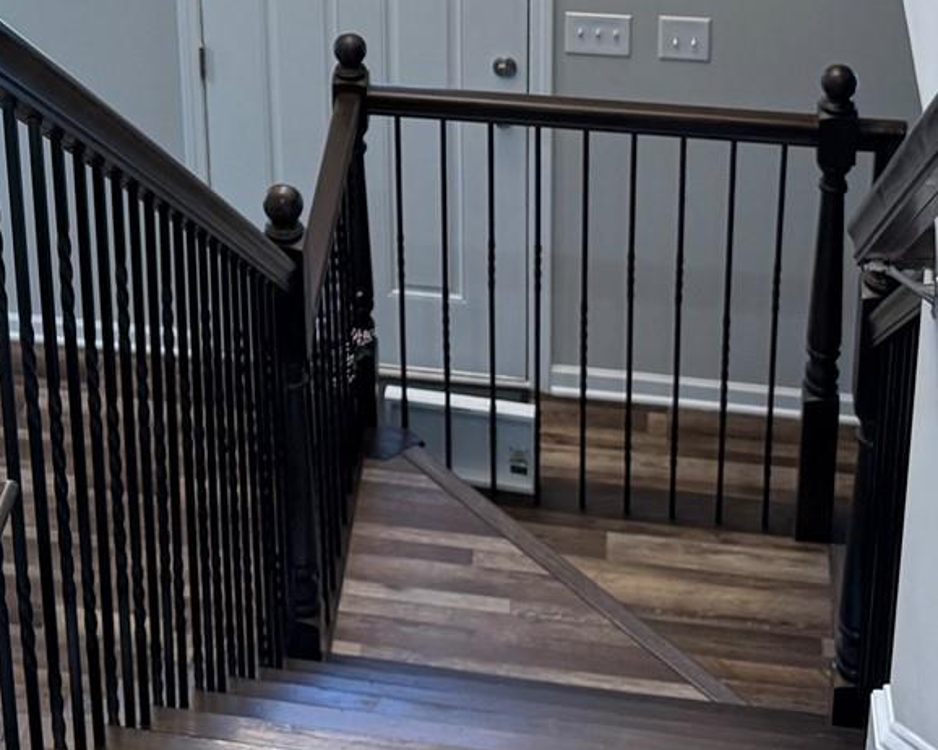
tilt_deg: -23.5
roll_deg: +5.1
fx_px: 2303
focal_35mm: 83
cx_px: 29
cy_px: -196
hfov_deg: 22.3
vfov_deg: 17.5
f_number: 1.78
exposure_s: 1/120
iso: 200
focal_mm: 6.76
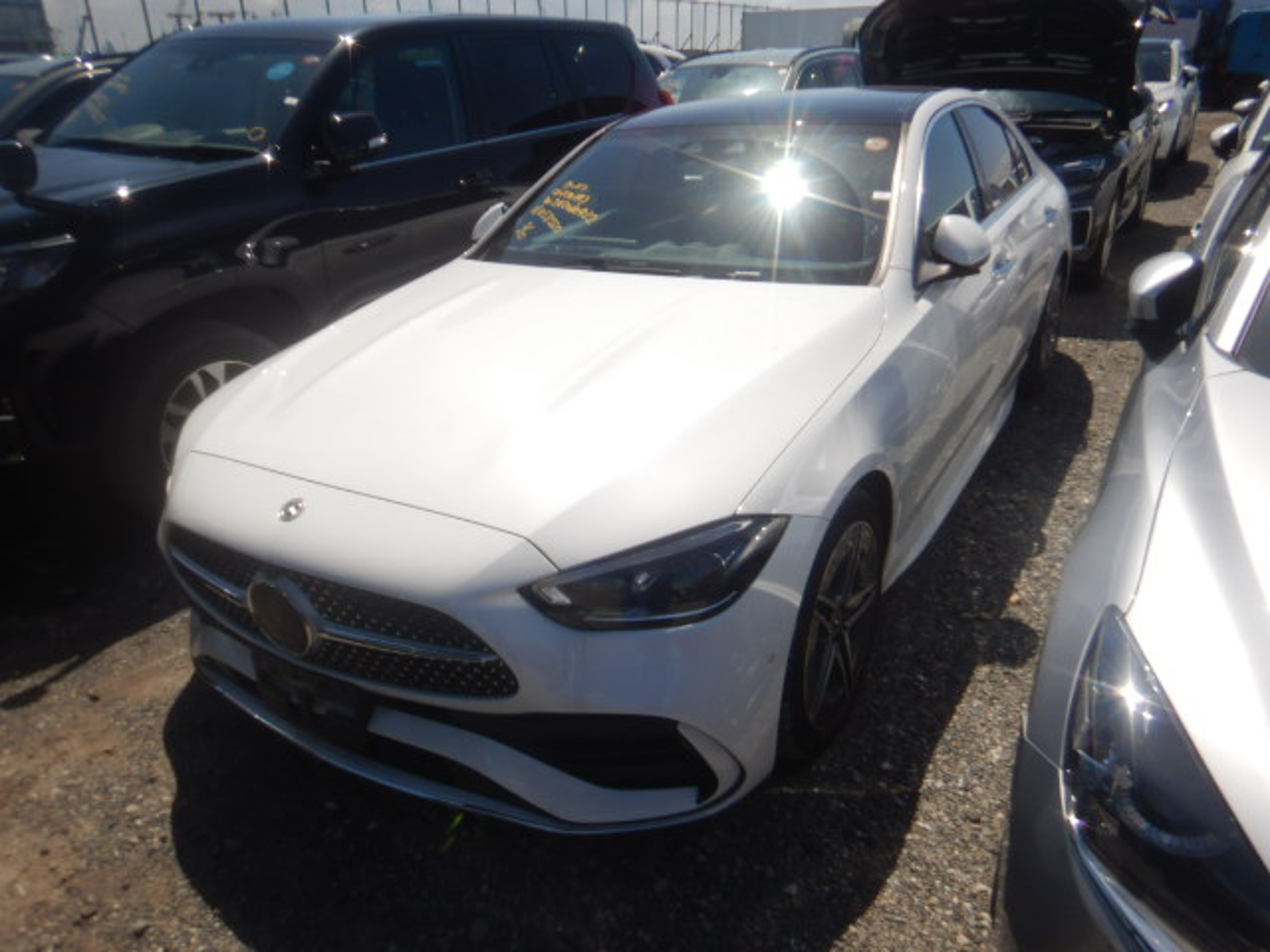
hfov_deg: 71.6
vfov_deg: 56.8
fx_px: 881
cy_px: 476
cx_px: 635
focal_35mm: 24
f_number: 2.8
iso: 125
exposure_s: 1/800
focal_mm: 4.3
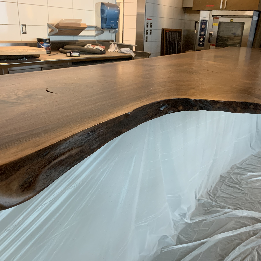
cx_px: 132
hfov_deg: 52.5
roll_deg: -3.0
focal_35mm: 31
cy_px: 131
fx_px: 264
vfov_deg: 52.5
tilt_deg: -20.3
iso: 320
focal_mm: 4.25
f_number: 1.8
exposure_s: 1/60
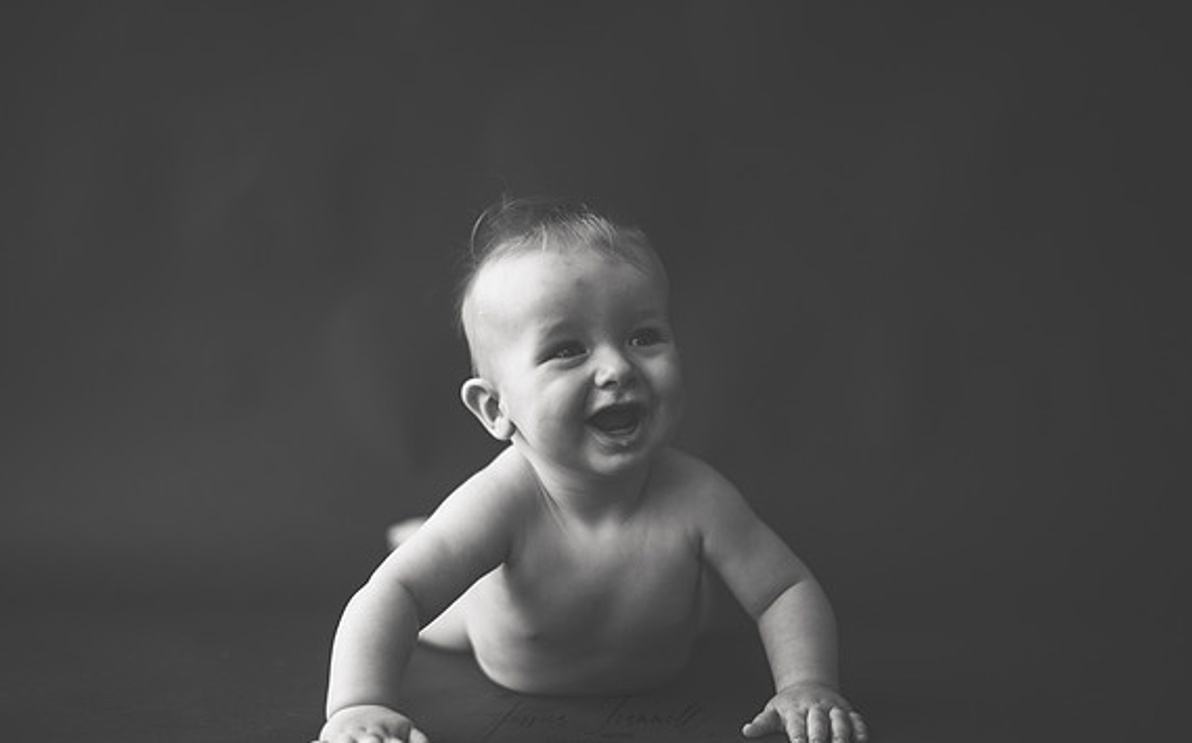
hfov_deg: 38.9
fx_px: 1688
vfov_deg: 24.8
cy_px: 401
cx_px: 589
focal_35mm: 52
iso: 500
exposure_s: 1/500
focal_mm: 50
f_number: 2
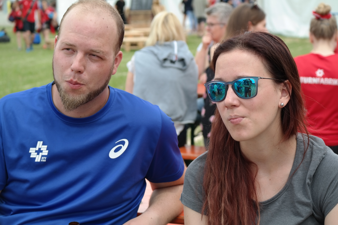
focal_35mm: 77
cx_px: 169
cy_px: 112
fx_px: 723
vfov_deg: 17.7
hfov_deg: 26.3
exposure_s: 1/200
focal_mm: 50
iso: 100
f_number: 4.5
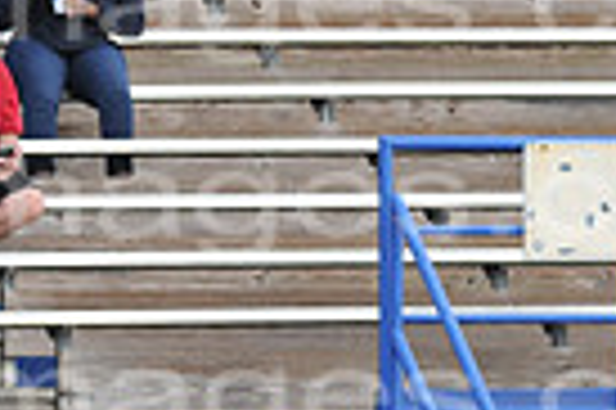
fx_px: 21637
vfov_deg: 1.1
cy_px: 500
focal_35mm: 1266
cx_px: -148
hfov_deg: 1.6
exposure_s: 1/1600
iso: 800
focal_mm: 300
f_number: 4.5
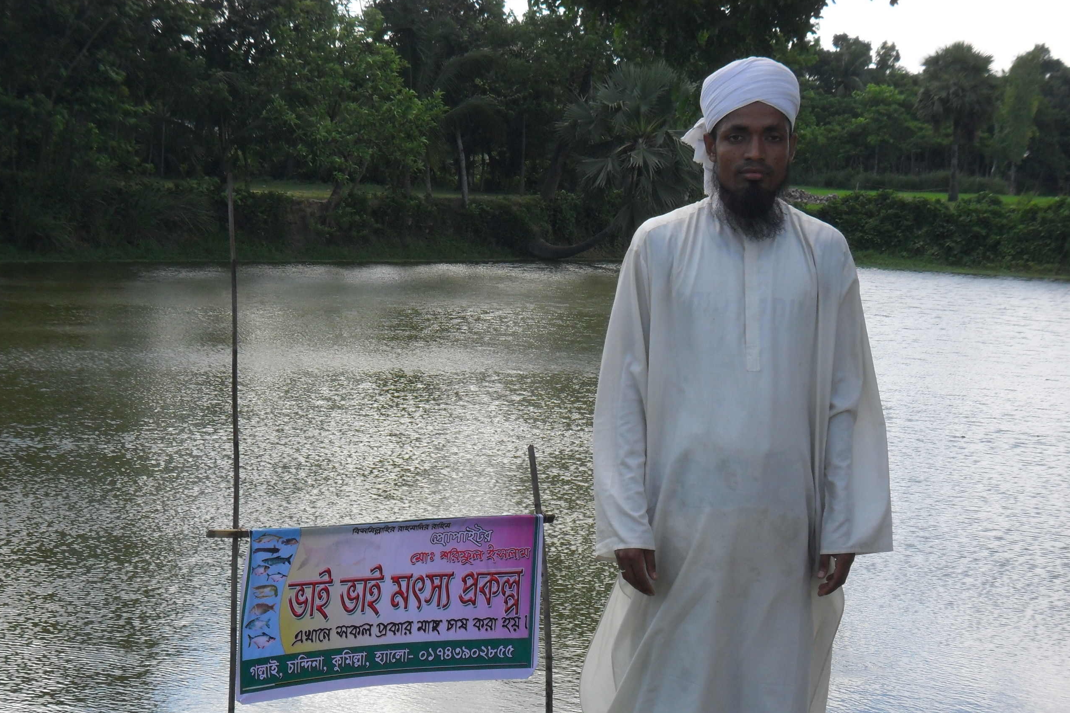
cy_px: 401
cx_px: 535
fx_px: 1961
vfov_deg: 20.6
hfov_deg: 30.5
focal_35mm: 66
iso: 100
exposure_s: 1/180
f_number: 5.6
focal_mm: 11.2
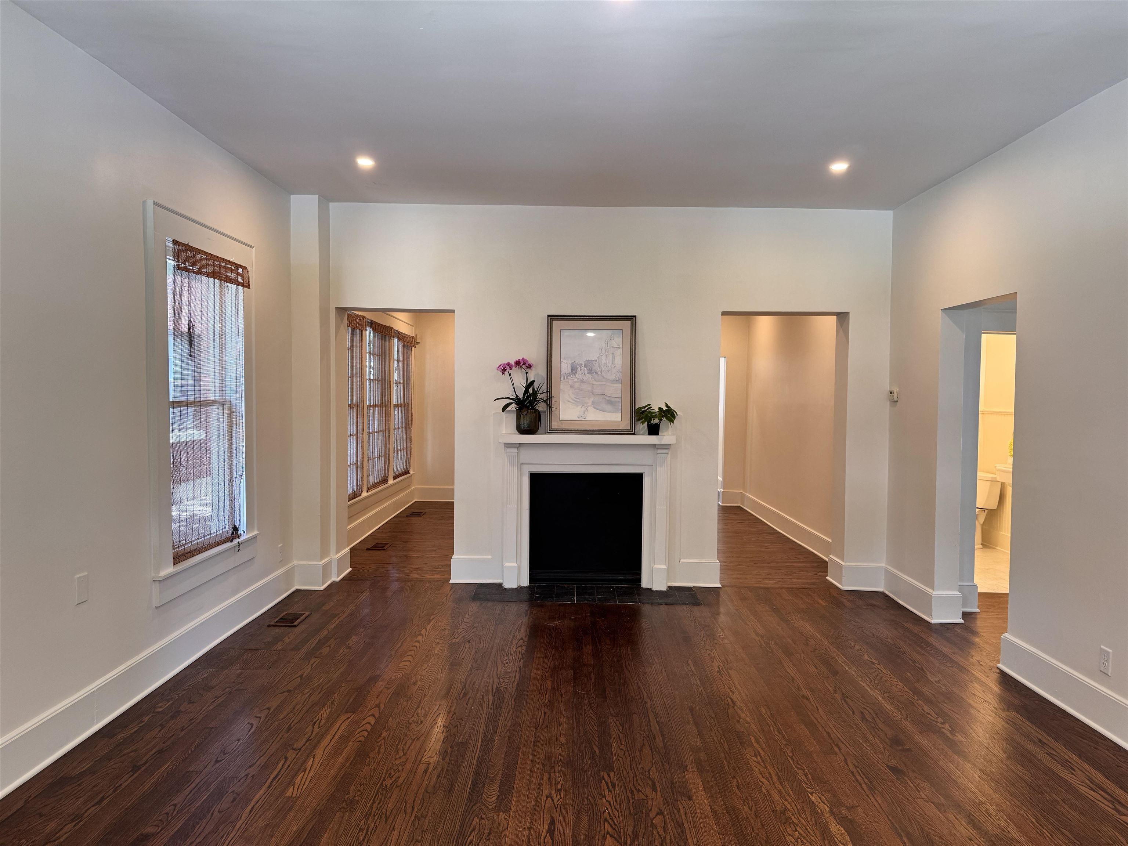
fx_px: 782
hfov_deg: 71.6
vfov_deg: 56.8
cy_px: 423
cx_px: 564
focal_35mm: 24
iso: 125
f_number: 1.78
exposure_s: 1/60
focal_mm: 6.76
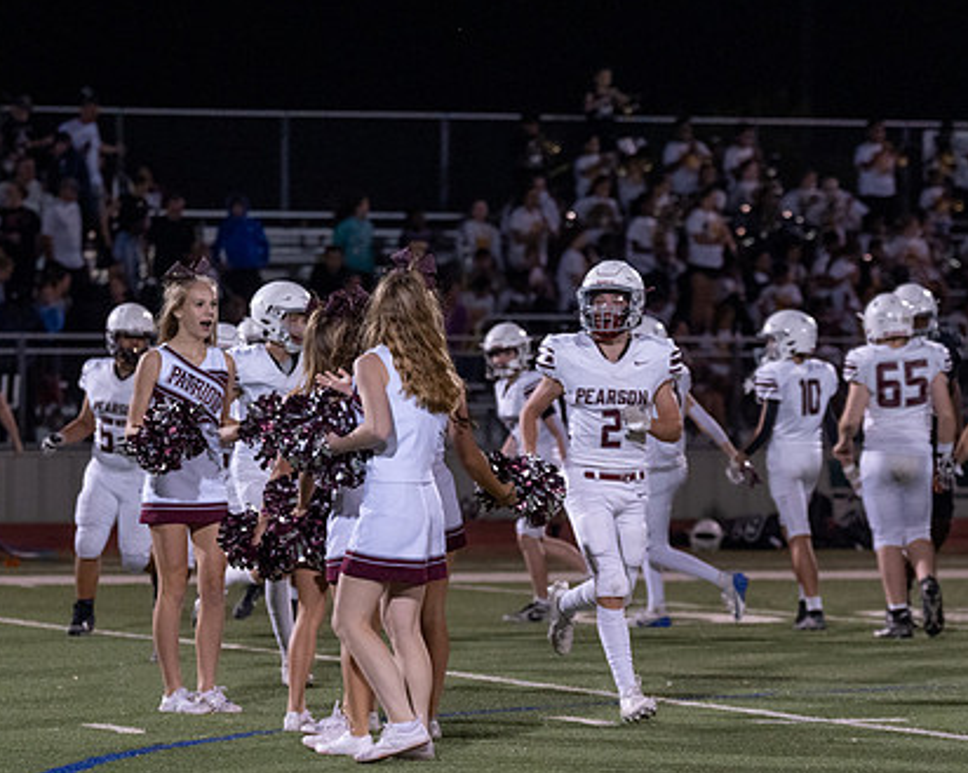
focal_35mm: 208
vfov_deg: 7.4
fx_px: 5955
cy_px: 547
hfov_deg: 9.3
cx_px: 413
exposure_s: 1/800
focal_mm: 109
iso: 2000
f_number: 2.8
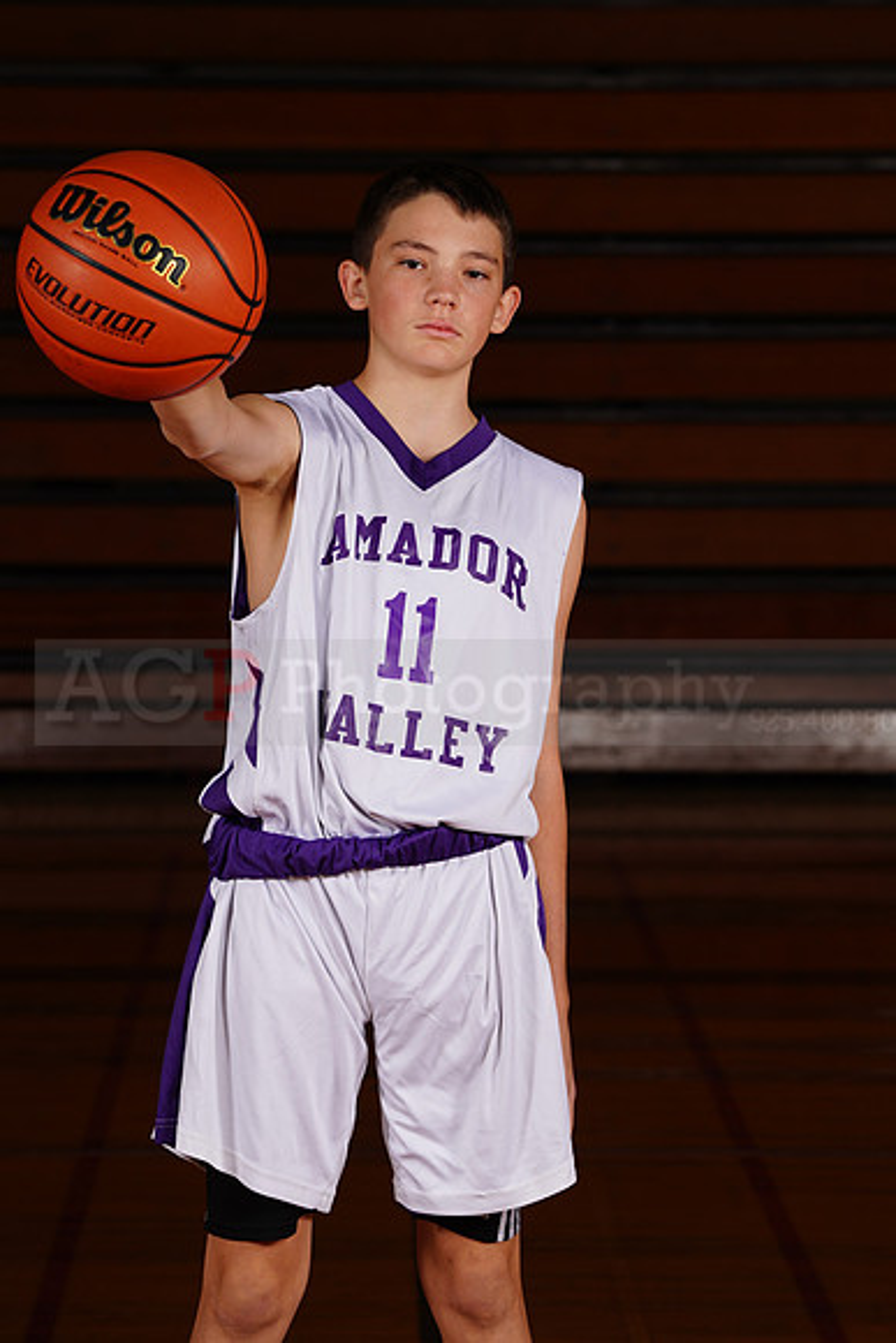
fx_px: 7312
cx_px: 448
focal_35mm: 196
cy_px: 672
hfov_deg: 7.0
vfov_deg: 10.5
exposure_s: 1/200
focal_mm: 196
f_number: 9
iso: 200
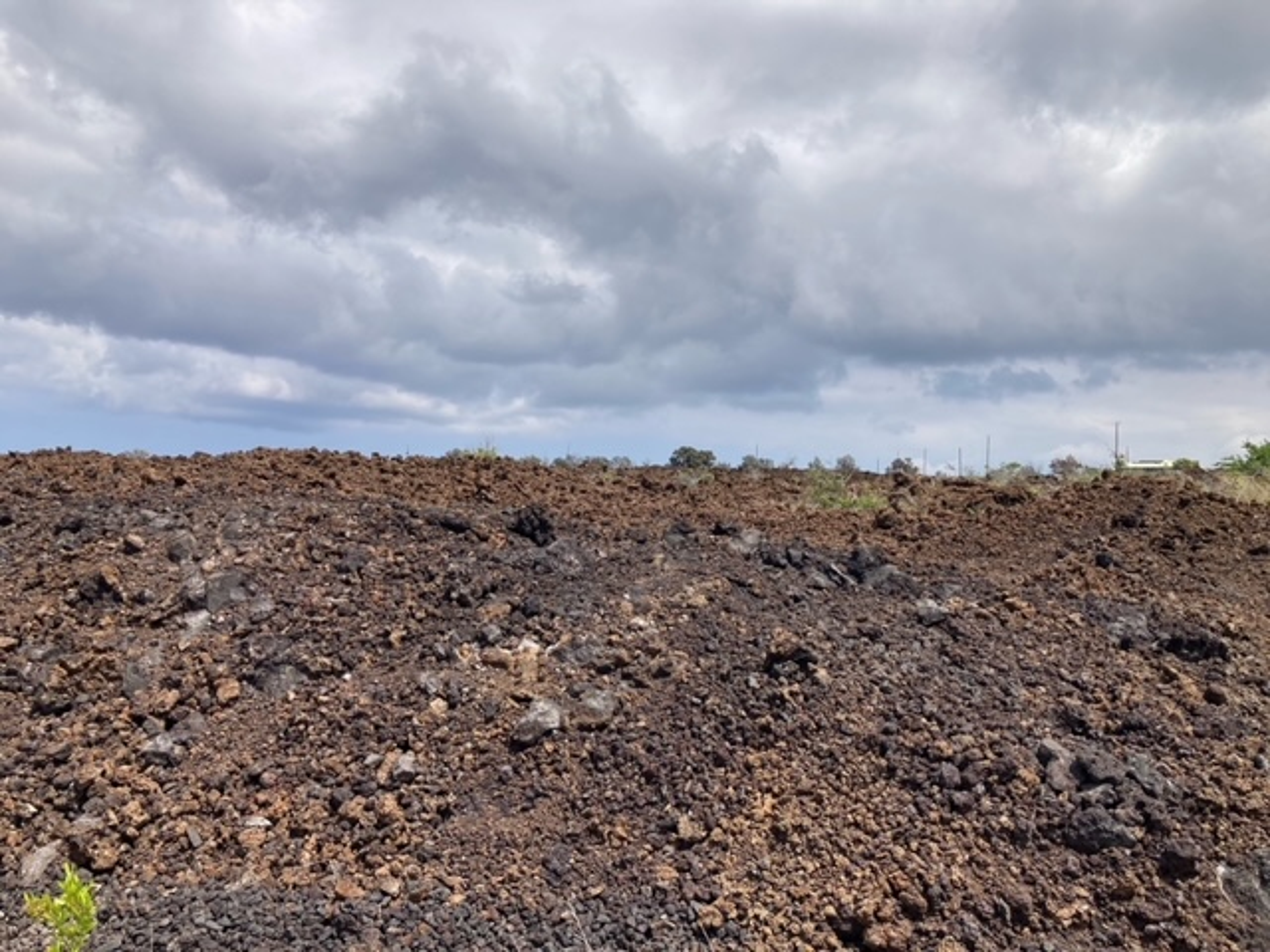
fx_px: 1027
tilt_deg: +3.1
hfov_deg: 63.4
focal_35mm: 28
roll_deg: -5.6
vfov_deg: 49.7
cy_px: 476
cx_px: 635
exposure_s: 1/3040
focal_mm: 3.99
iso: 25
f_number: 1.8
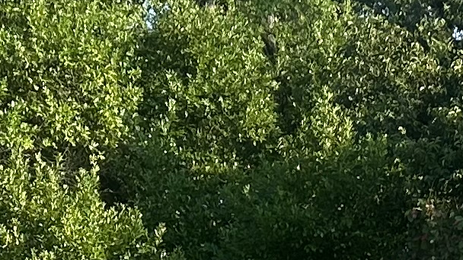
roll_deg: +0.6
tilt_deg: -0.4
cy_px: 686
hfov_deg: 11.5
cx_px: 279
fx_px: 2308
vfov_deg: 6.1
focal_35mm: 188
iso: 50
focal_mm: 5.7
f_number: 1.5
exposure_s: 1/1252
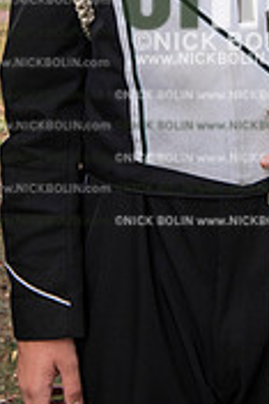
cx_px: 218
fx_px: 1381
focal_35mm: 123
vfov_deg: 16.3
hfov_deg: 11.1
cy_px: 0
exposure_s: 1/100
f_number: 8
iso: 500
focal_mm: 48
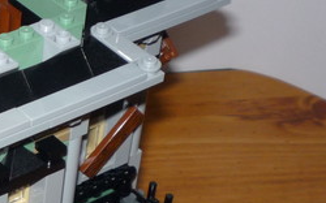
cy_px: 179
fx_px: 1083
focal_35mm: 122
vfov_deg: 10.7
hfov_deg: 16.3
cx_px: -89
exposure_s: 1/30
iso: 100
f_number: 3.3
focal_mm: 5.2
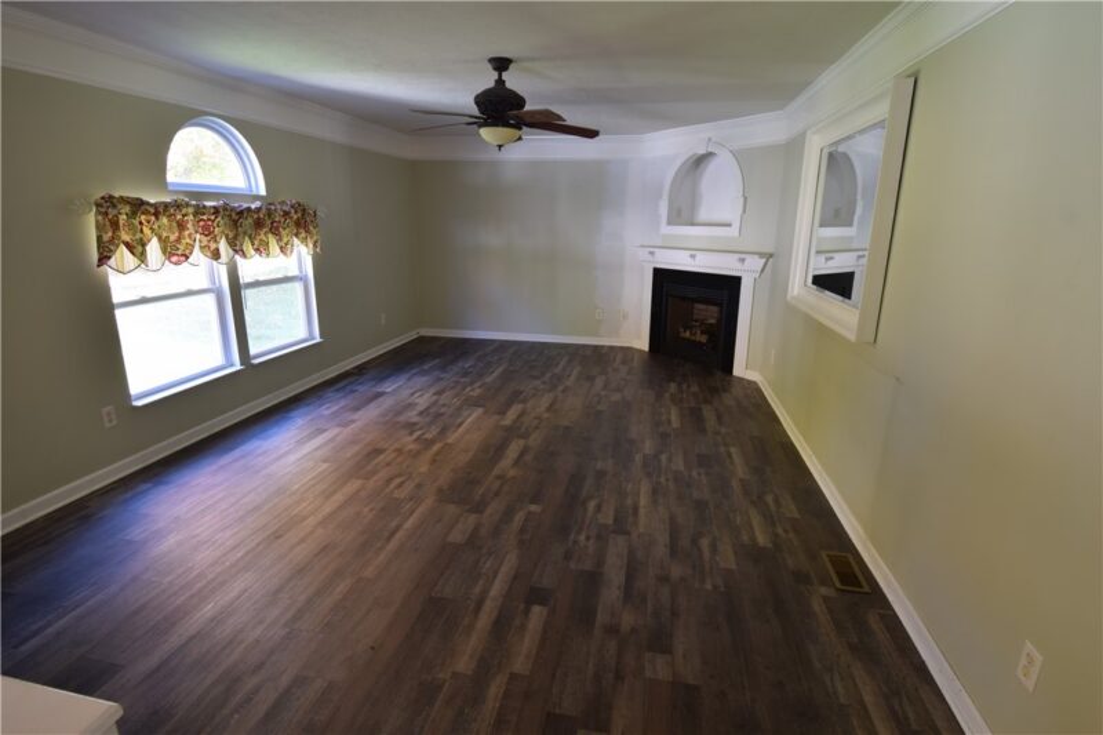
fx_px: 528
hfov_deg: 92.5
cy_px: 368
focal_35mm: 17
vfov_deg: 69.6
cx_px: 552
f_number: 8
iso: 100
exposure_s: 1/2.5
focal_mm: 11.5
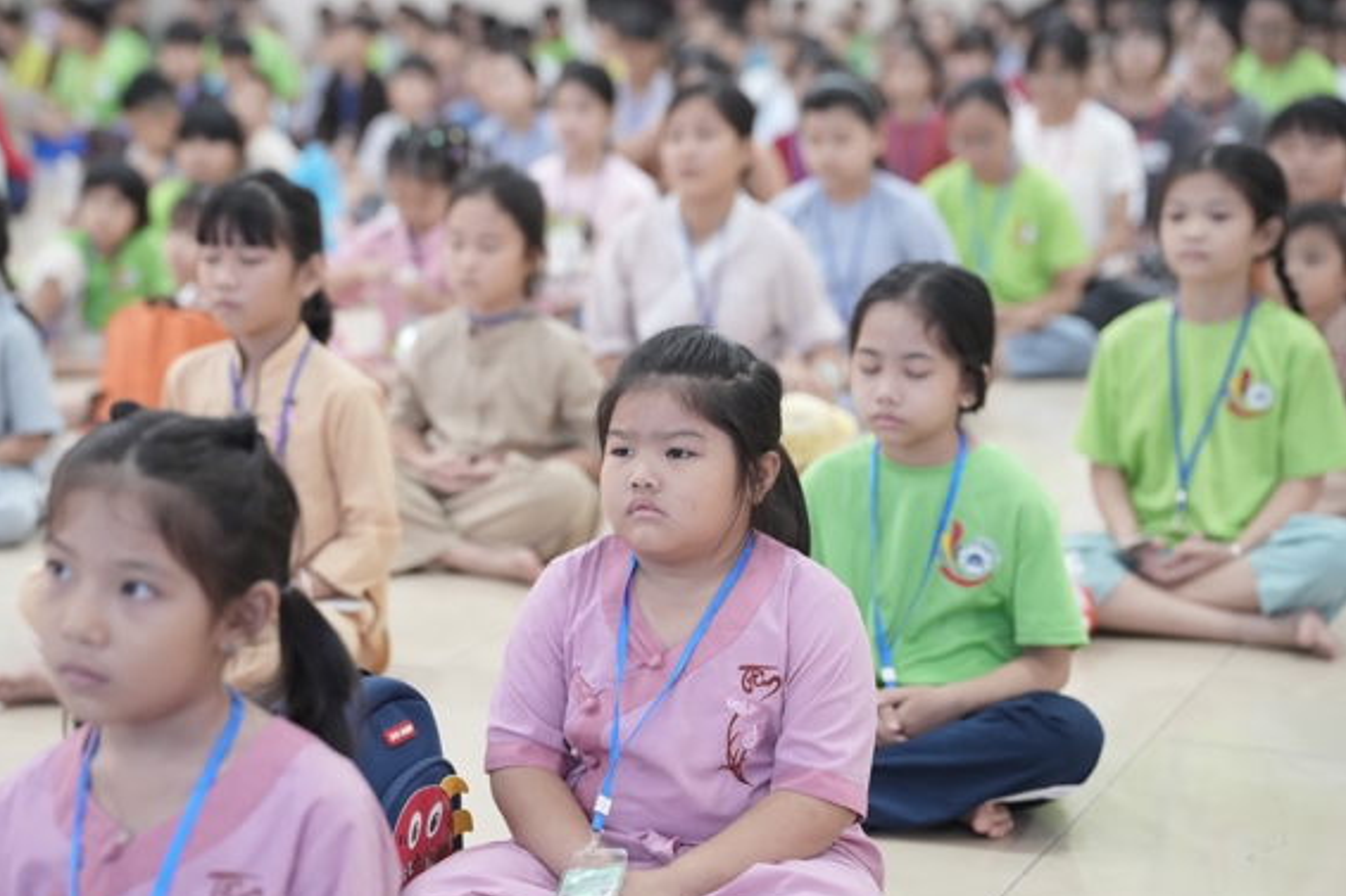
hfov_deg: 23.9
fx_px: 3177
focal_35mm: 85
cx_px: 578
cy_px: 512
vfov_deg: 16.1
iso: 4000
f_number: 2.8
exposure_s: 1/160
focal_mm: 74
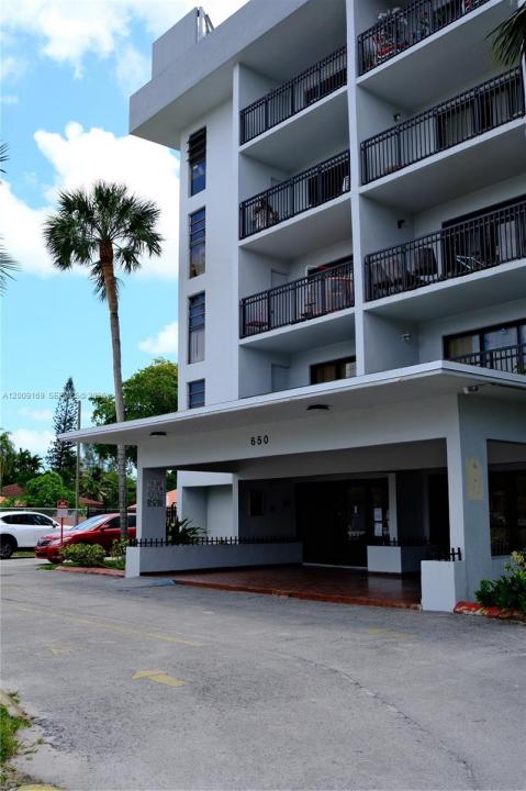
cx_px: 263
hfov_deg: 37.8
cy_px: 396
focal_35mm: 35
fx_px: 768
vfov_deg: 54.5
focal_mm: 23.5
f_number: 5.6
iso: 250
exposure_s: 1/480
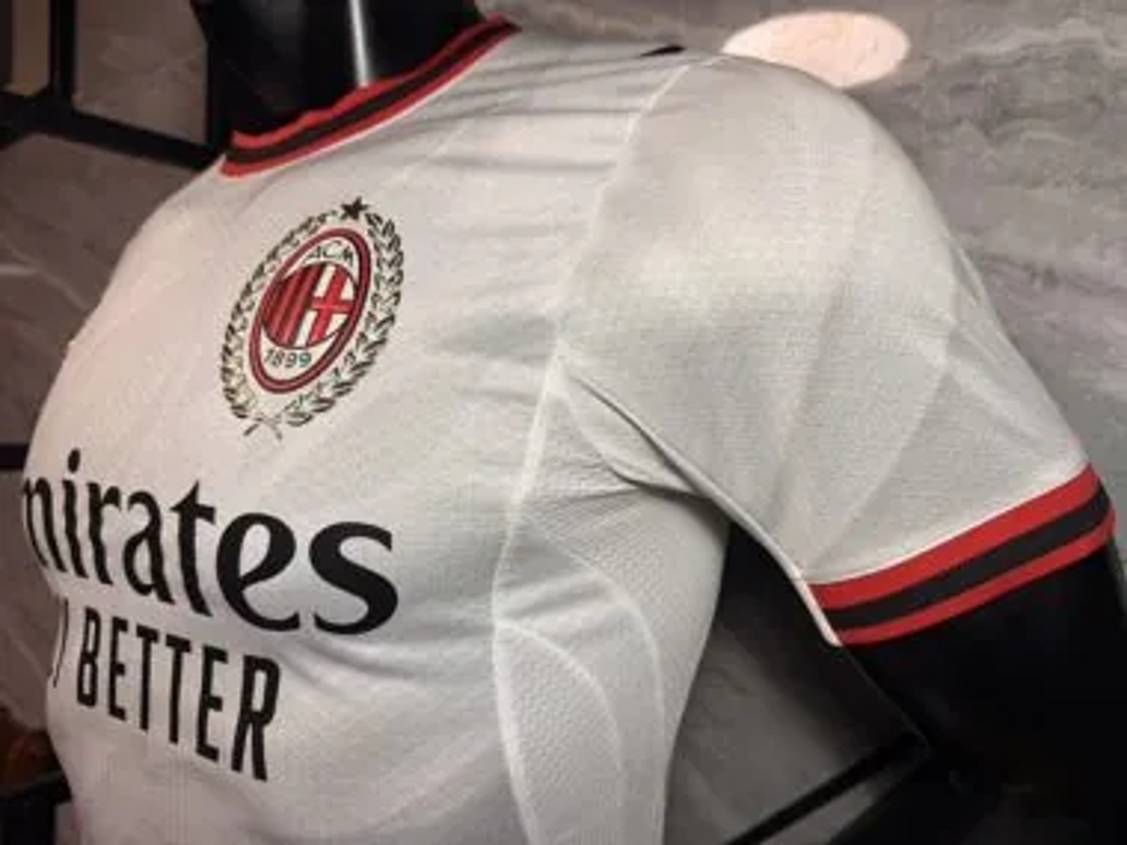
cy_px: 422
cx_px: 564
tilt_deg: +0.5
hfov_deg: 71.6
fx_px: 781
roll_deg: -0.8
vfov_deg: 56.8
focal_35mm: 24
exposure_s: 1/121
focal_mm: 6.76
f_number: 1.78
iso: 64
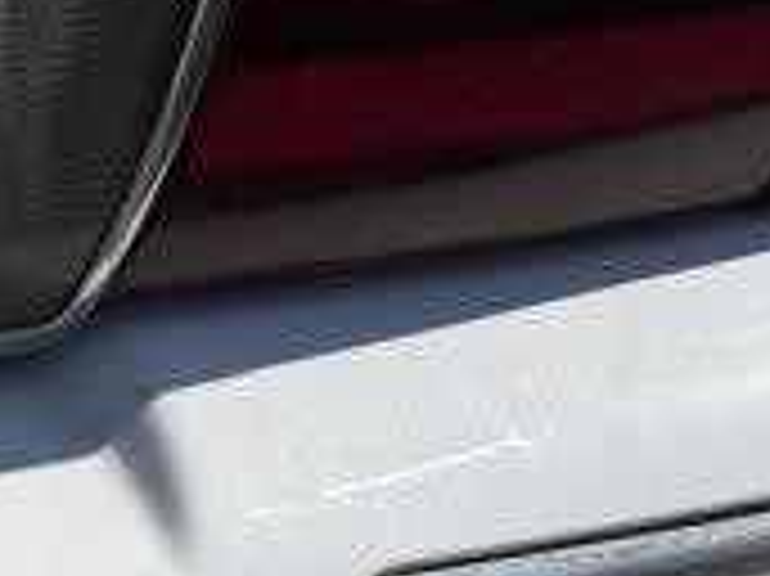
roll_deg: -2.2
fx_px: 4001
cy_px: -32
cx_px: -874
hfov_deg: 10.0
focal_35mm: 180
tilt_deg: -18.7
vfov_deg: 8.2
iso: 80
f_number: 1.78
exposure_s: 1/8130
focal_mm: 6.76
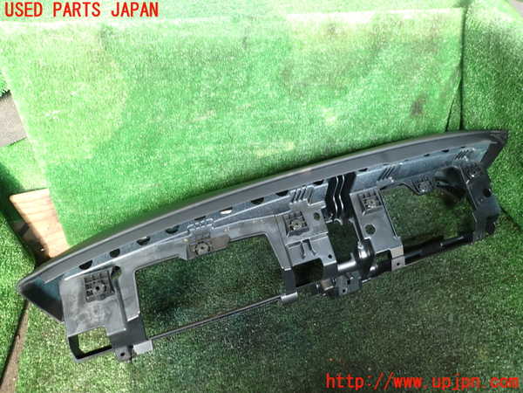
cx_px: 262
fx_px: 378
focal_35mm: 25
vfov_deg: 54.9
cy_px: 196
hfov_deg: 69.4
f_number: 2
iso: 160
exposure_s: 1/60
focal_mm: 4.5
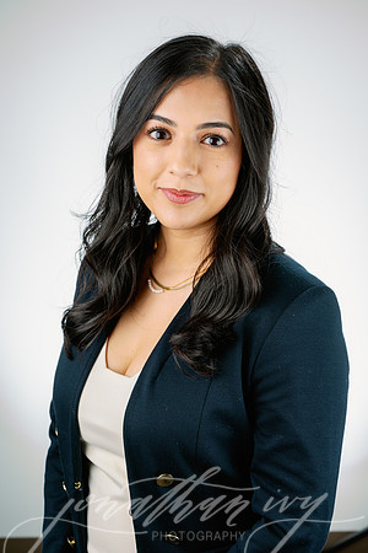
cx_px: 184
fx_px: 1073
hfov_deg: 19.5
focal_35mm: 70
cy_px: 276
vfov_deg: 28.8
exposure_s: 1/160
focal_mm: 70
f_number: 8
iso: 125
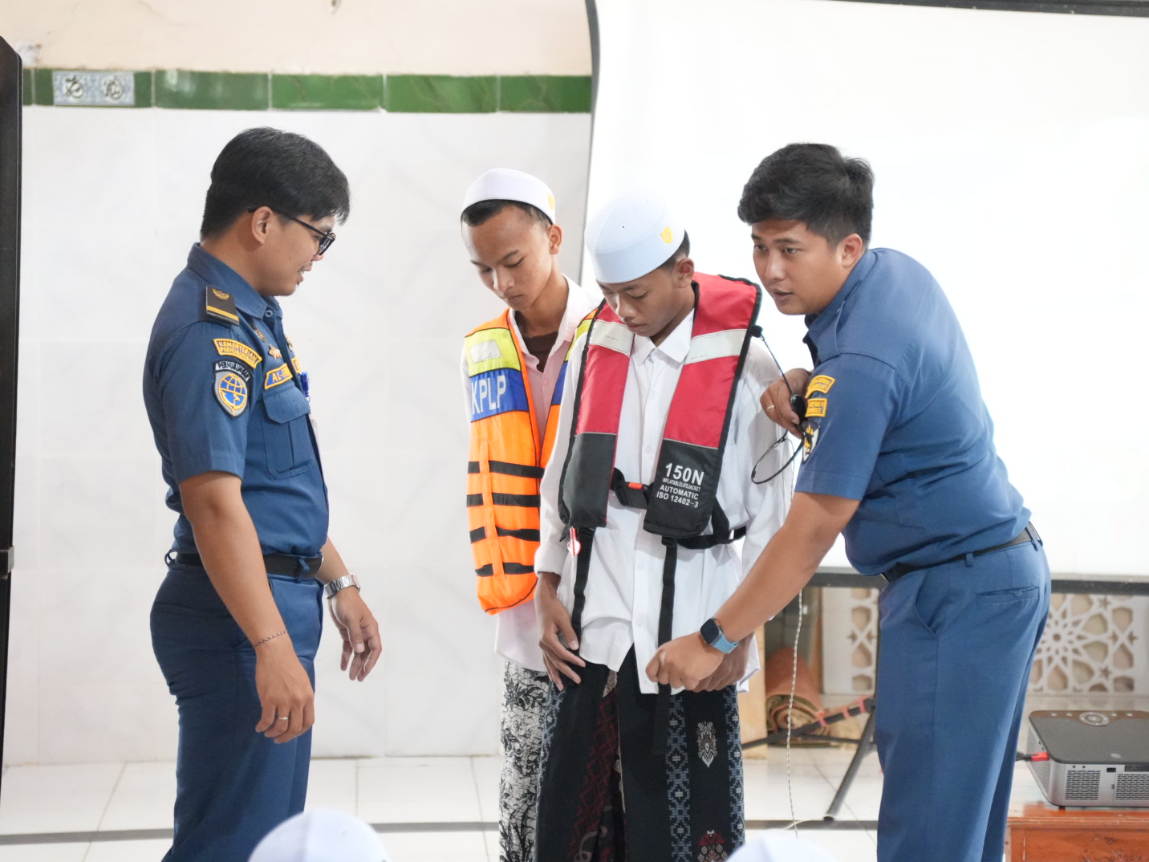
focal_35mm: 114
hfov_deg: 17.3
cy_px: 430
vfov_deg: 13.0
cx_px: 599
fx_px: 3784
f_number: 2.8
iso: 5000
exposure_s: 1/125
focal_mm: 70
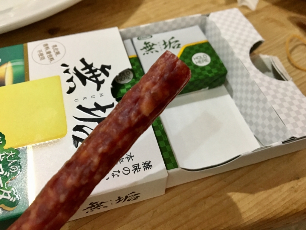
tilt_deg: -56.5
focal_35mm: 29
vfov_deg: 48.2
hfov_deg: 61.7
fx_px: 256
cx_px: 153
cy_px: 115
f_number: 2.2
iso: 200
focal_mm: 4.15
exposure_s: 1/20
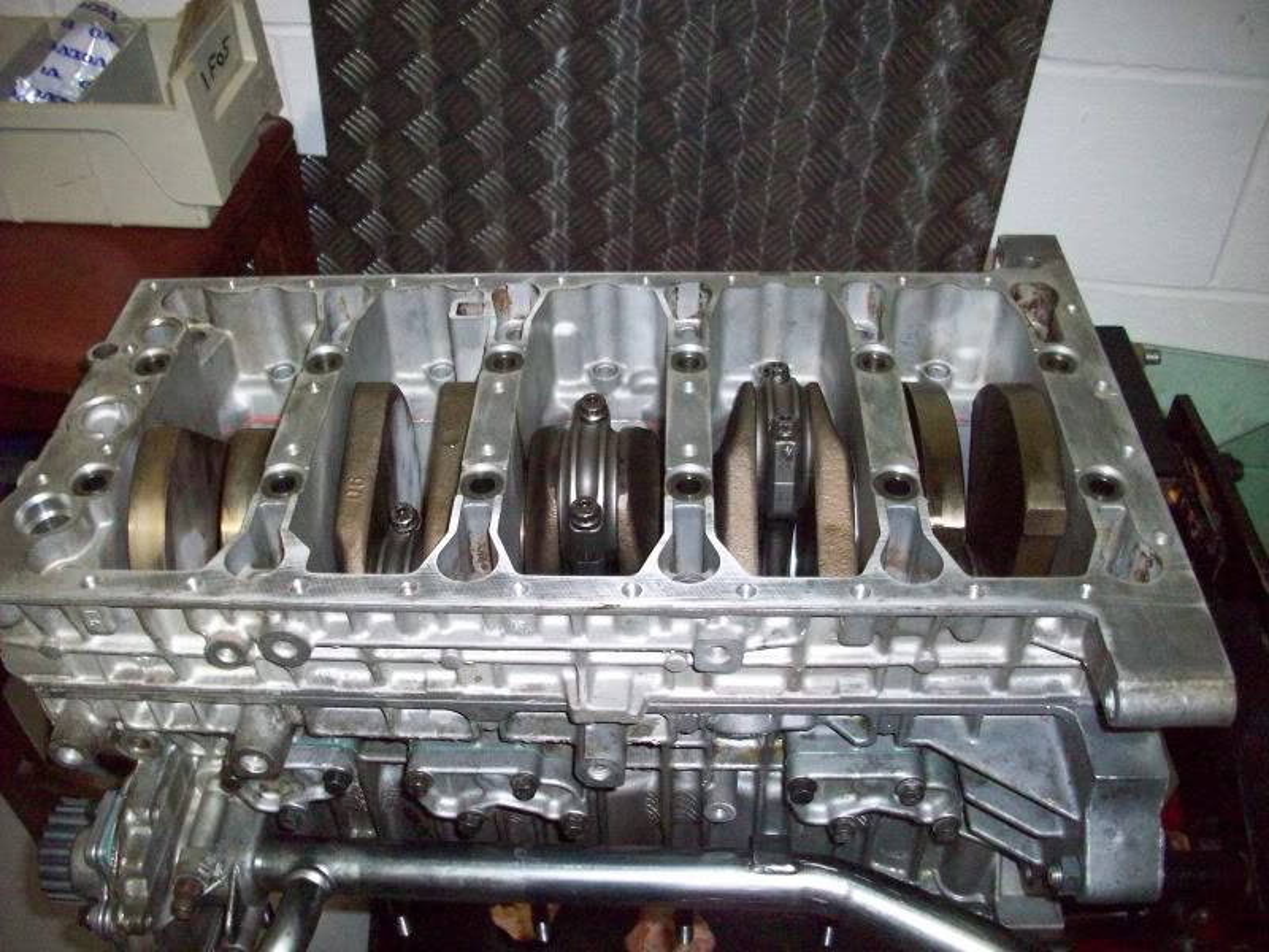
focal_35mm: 37
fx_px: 1356
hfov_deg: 50.1
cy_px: 476
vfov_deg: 38.7
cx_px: 634
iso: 400
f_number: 2.8
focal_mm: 6.2
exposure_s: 1/45
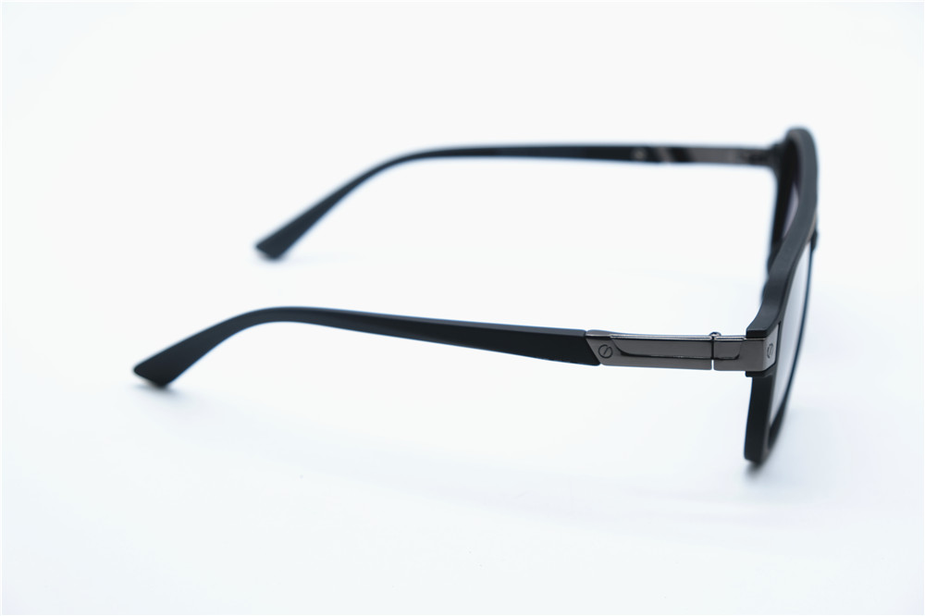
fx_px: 1721
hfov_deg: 30.1
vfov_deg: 20.3
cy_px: 308
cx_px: 462
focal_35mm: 67
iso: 160
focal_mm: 44.4
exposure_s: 1/210
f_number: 5.6
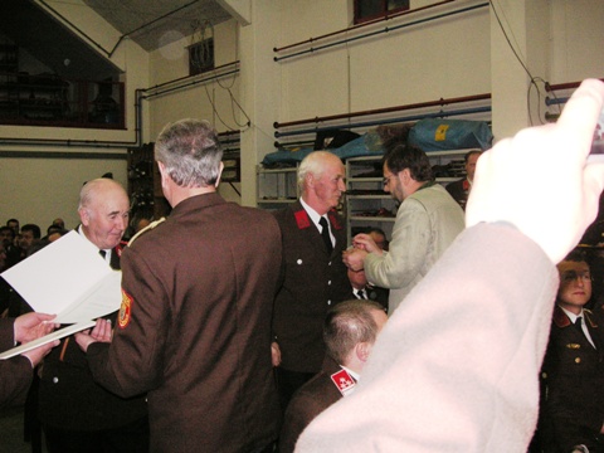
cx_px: 302
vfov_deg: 38.7
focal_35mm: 37
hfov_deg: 50.1
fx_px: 646
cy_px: 226
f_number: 2.8
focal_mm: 6.1
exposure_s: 1/45
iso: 160
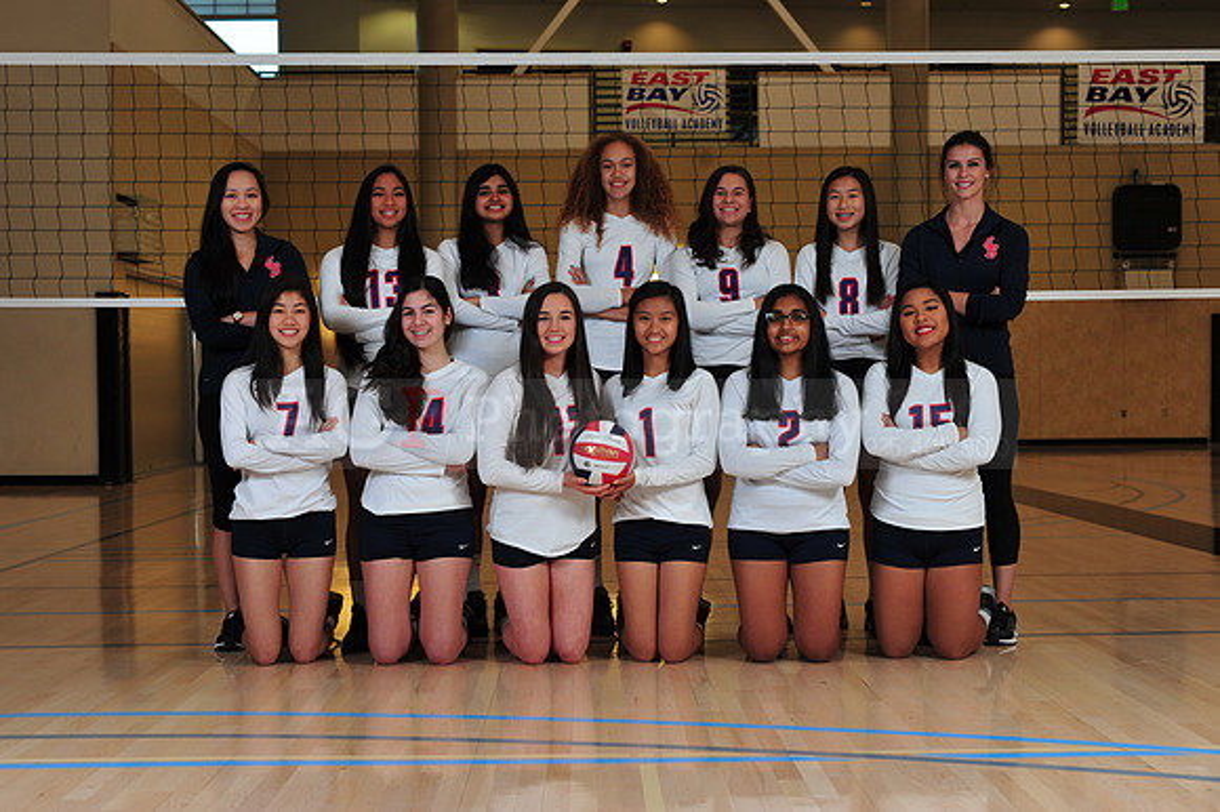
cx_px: 610
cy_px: 406
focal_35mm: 50
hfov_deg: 39.6
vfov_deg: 27.0
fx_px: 1693
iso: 400
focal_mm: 50
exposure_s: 1/125
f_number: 5.6
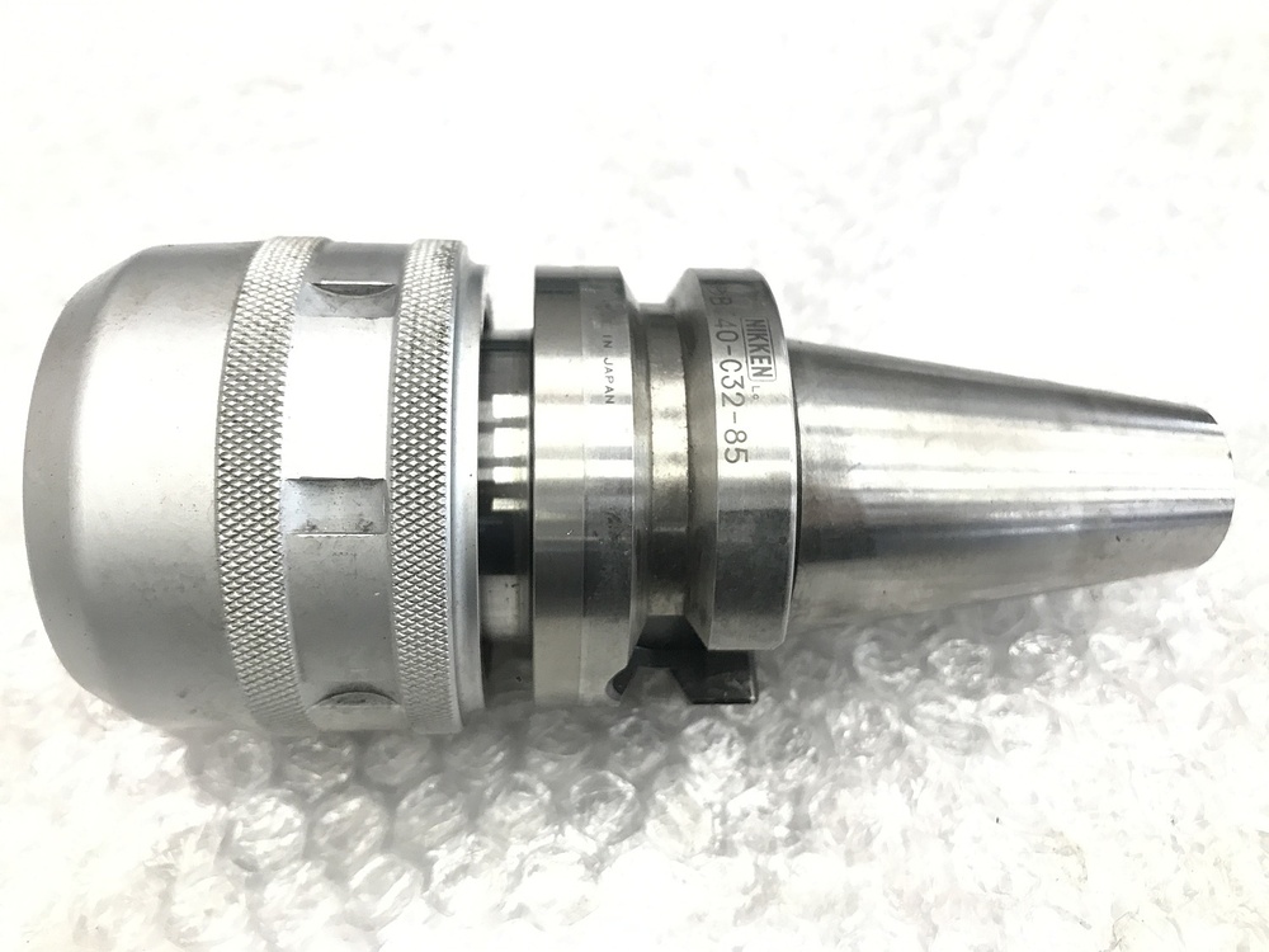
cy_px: 476
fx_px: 1026
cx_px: 634
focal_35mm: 28
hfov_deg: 63.4
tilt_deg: -53.1
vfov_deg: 49.7
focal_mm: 3.99
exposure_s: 1/20
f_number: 1.8
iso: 40
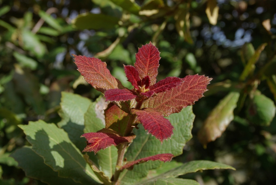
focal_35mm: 72
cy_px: 92
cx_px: 138
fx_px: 552
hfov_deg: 28.1
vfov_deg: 19.0
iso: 400
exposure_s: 1/500
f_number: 9.5
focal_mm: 48
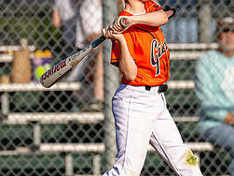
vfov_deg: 1.7
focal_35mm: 872
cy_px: 45
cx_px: 121
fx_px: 5892
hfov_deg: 2.3
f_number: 2.8
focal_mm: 200
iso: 160
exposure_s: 1/3200
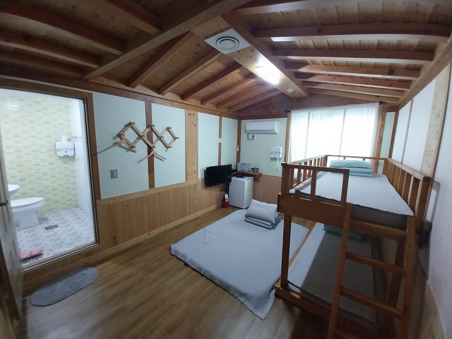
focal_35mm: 13
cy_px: 170
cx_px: 226
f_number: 2.2
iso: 160
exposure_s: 1/30
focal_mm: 1.3
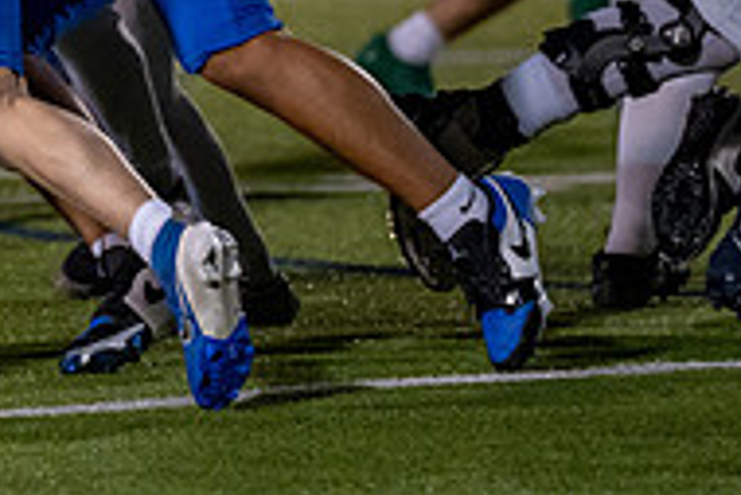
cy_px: -267
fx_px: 14625
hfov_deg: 2.9
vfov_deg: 1.9
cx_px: -191
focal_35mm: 710
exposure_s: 1/1000
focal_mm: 200
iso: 3200
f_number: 2.8
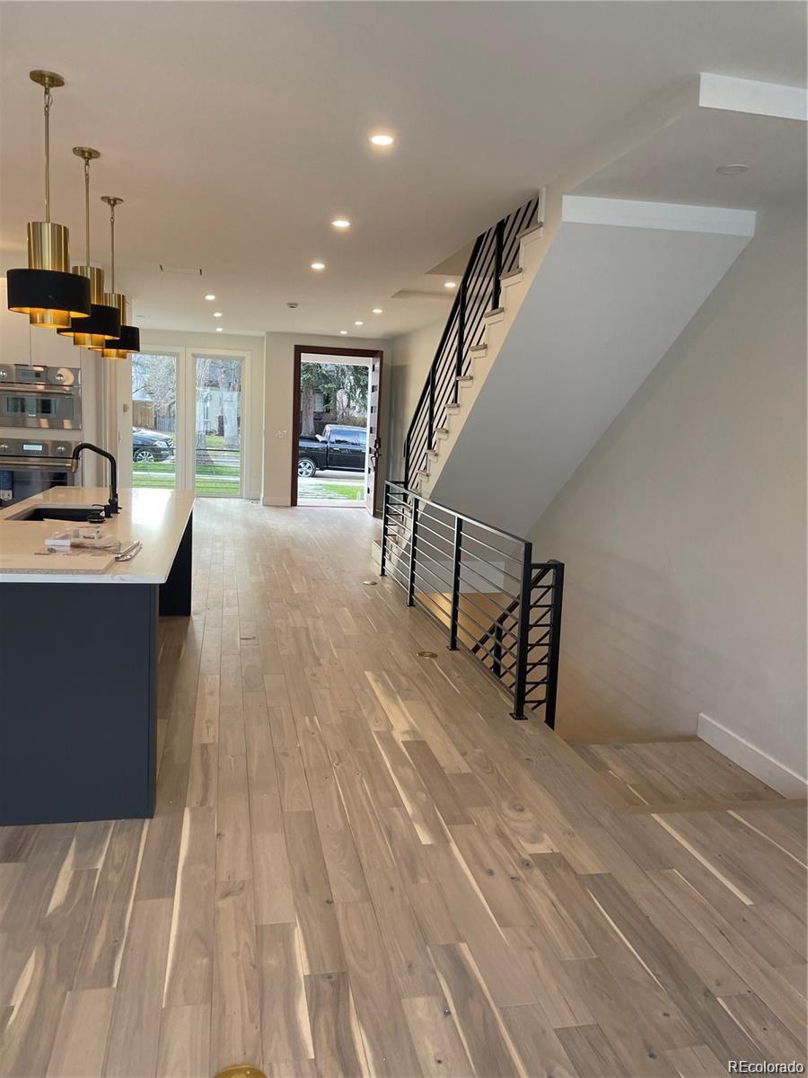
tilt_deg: -5.1
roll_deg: -1.3
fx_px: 809
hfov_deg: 53.1
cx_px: 404
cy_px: 539
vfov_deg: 67.3
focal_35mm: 26
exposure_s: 1/120
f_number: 1.6
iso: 80
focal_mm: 5.1
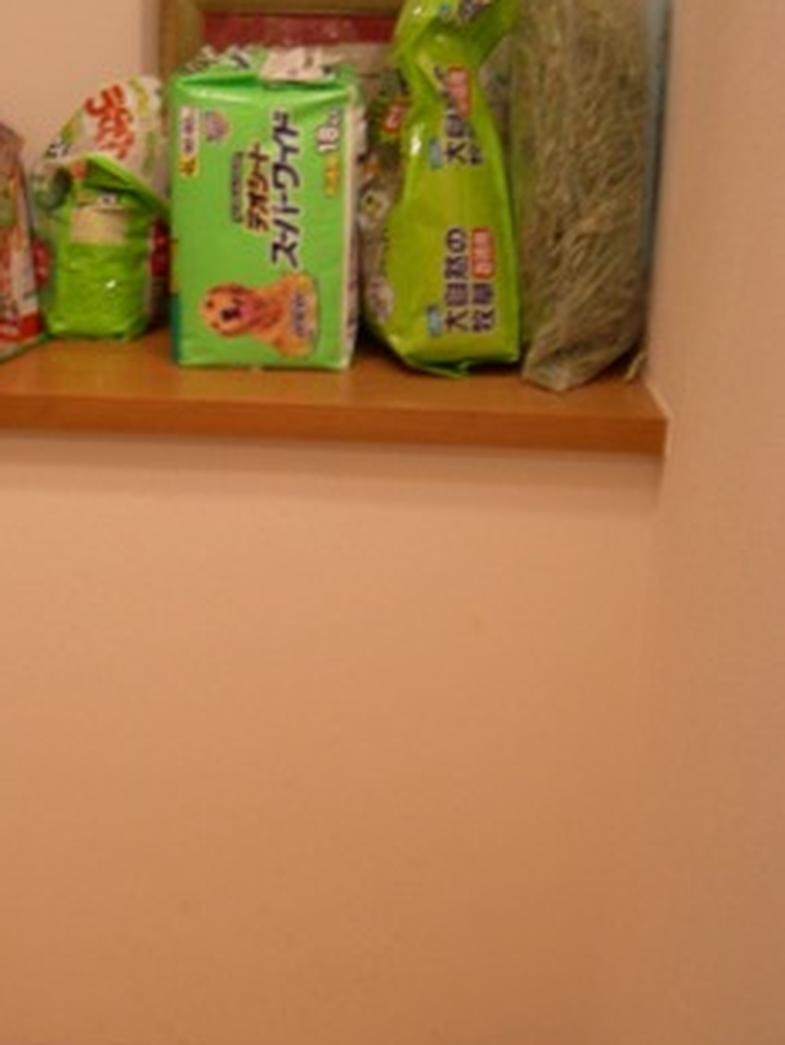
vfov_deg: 33.2
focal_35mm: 58
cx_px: 163
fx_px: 1751
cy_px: 529
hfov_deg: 24.9
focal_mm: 7.5
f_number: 2.7
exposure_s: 1/5.7
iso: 64
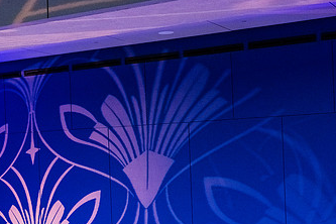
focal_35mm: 68
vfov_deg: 19.9
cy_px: 159
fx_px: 635
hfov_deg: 29.2
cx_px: 87
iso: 3200
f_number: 3.5
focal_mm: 39
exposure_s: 1/100
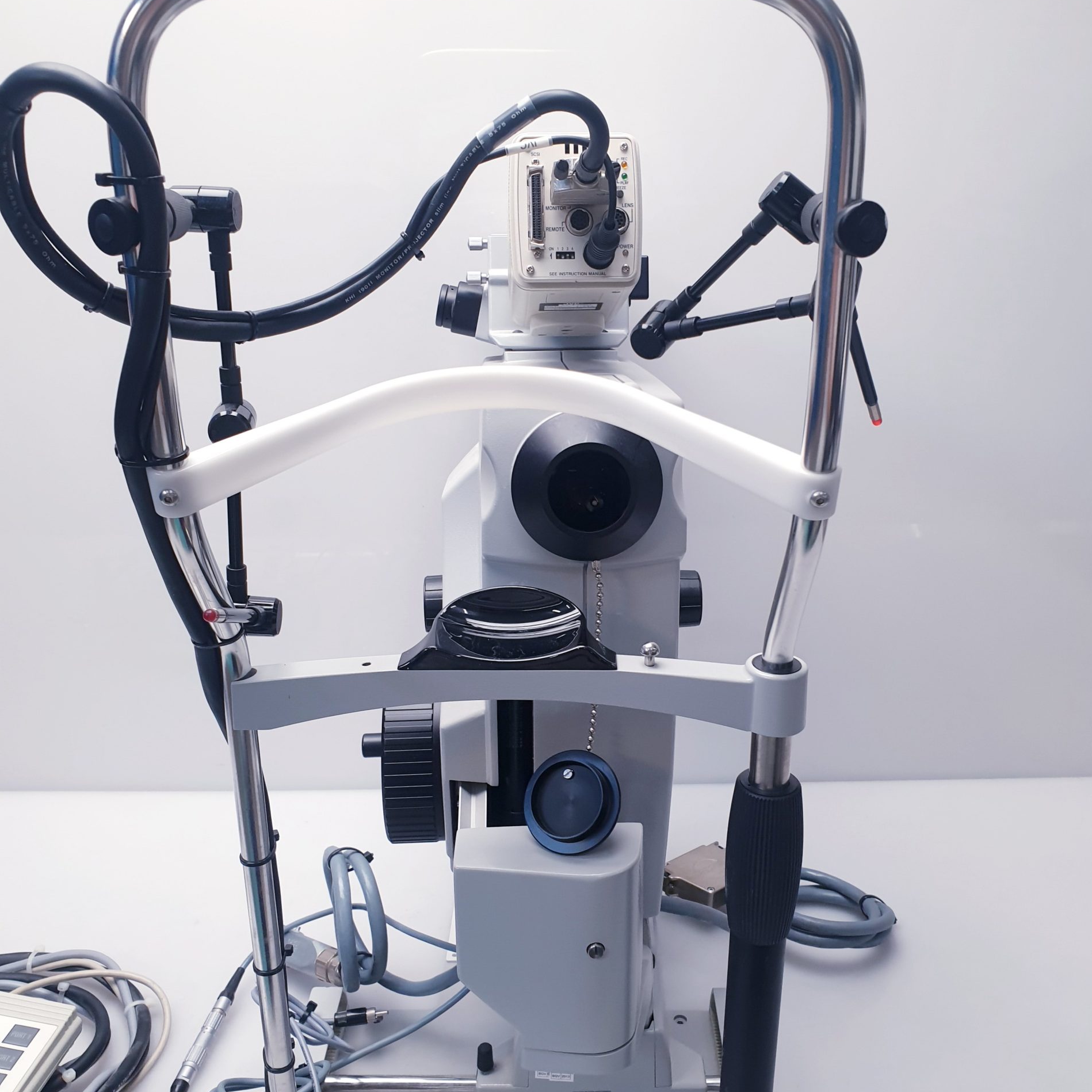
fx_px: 1106
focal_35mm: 31
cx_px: 552
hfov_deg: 52.5
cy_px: 563
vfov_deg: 52.5
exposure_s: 1/50
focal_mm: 4.3
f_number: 2.4
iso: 64
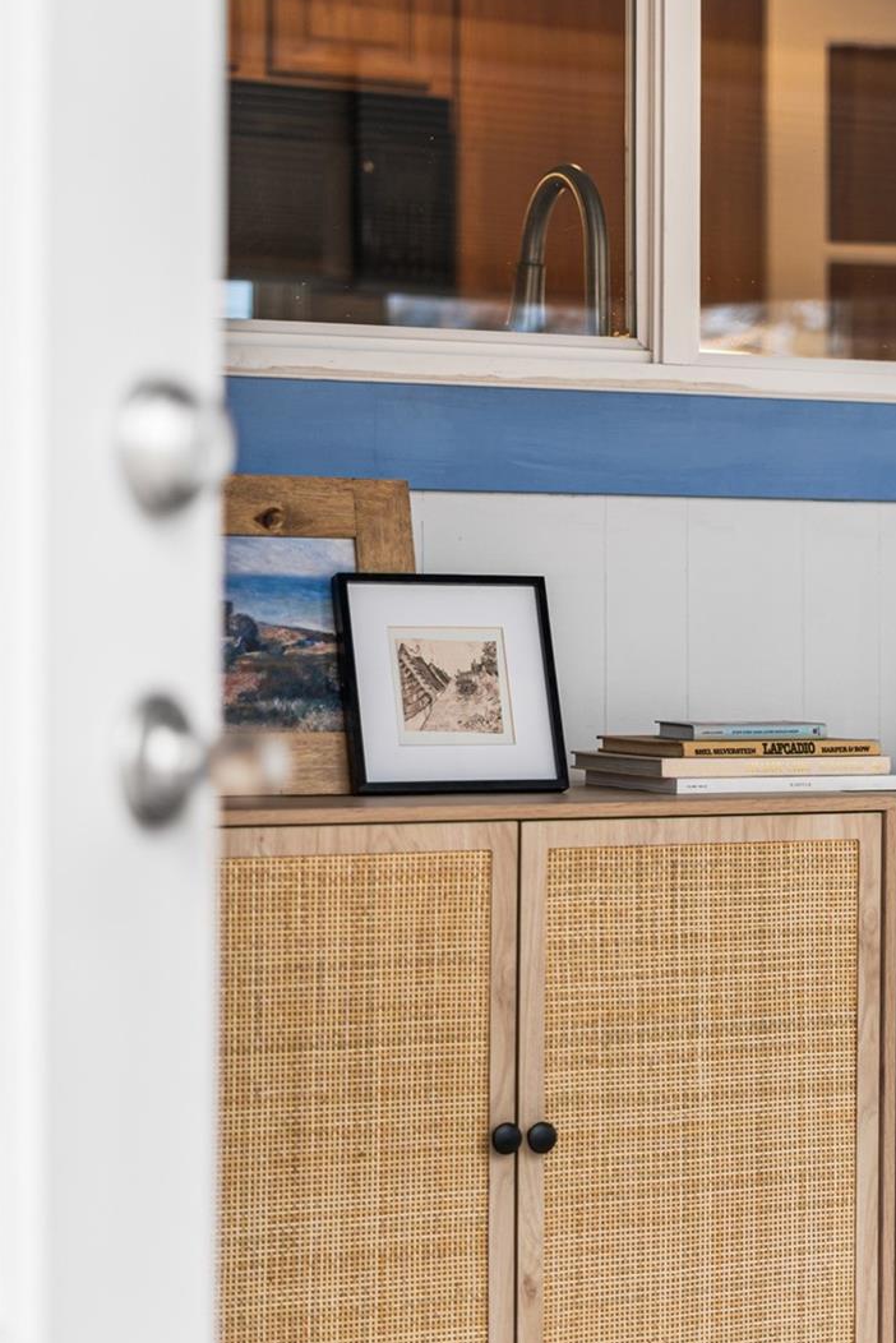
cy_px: 670
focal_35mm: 76
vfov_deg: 26.6
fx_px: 2835
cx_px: 762
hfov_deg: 17.7
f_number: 1.8
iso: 100
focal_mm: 50
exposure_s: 1/320
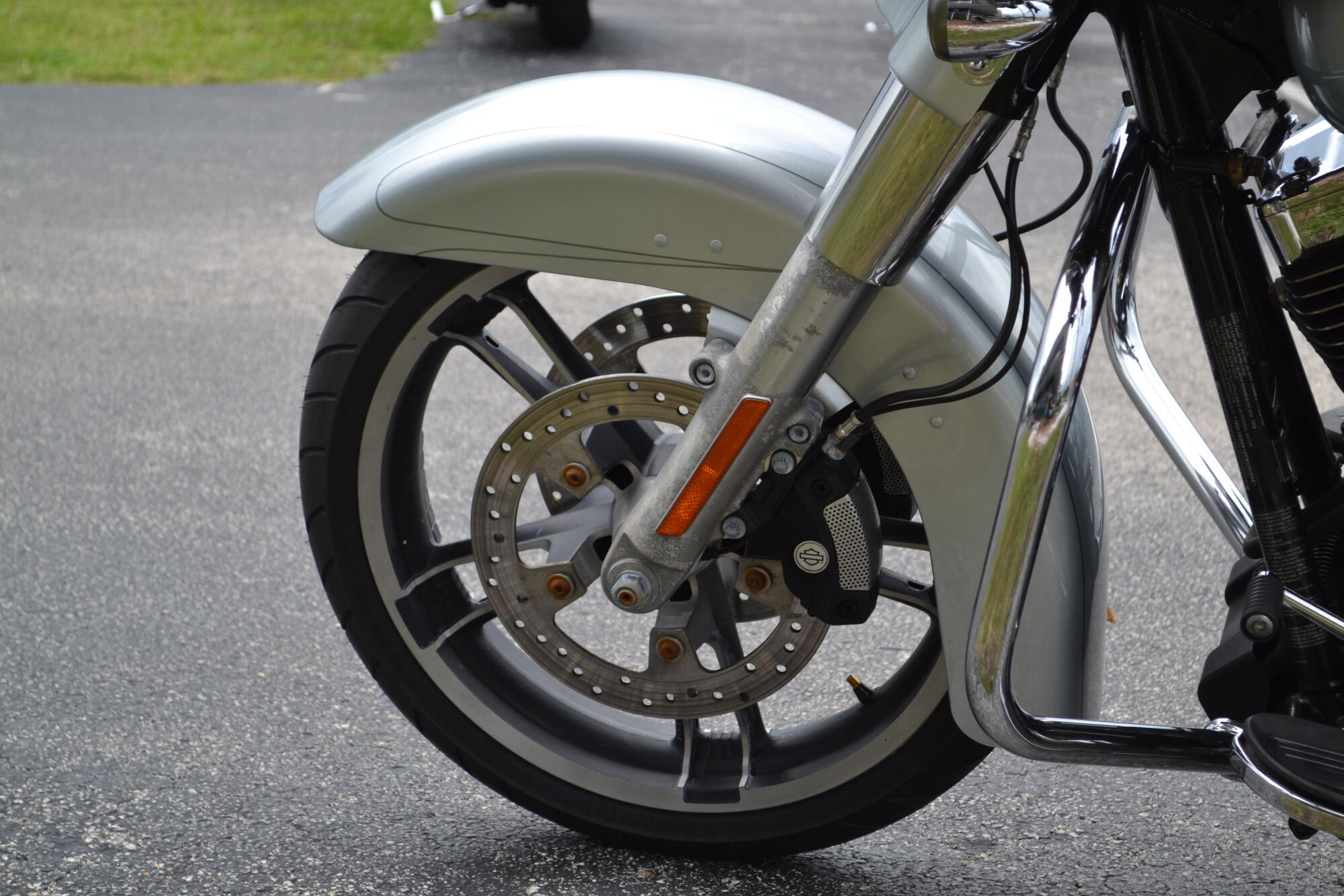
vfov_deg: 16.6
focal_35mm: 82
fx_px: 3080
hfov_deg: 24.6
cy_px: 448
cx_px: 672
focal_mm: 55
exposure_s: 1/200
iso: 100
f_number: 7.1
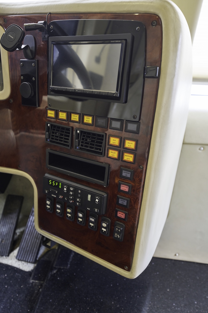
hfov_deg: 53.1
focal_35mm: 24
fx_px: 208
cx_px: 104
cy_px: 156
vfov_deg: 73.7
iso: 640
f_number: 2.8
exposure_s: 1/80
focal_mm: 24
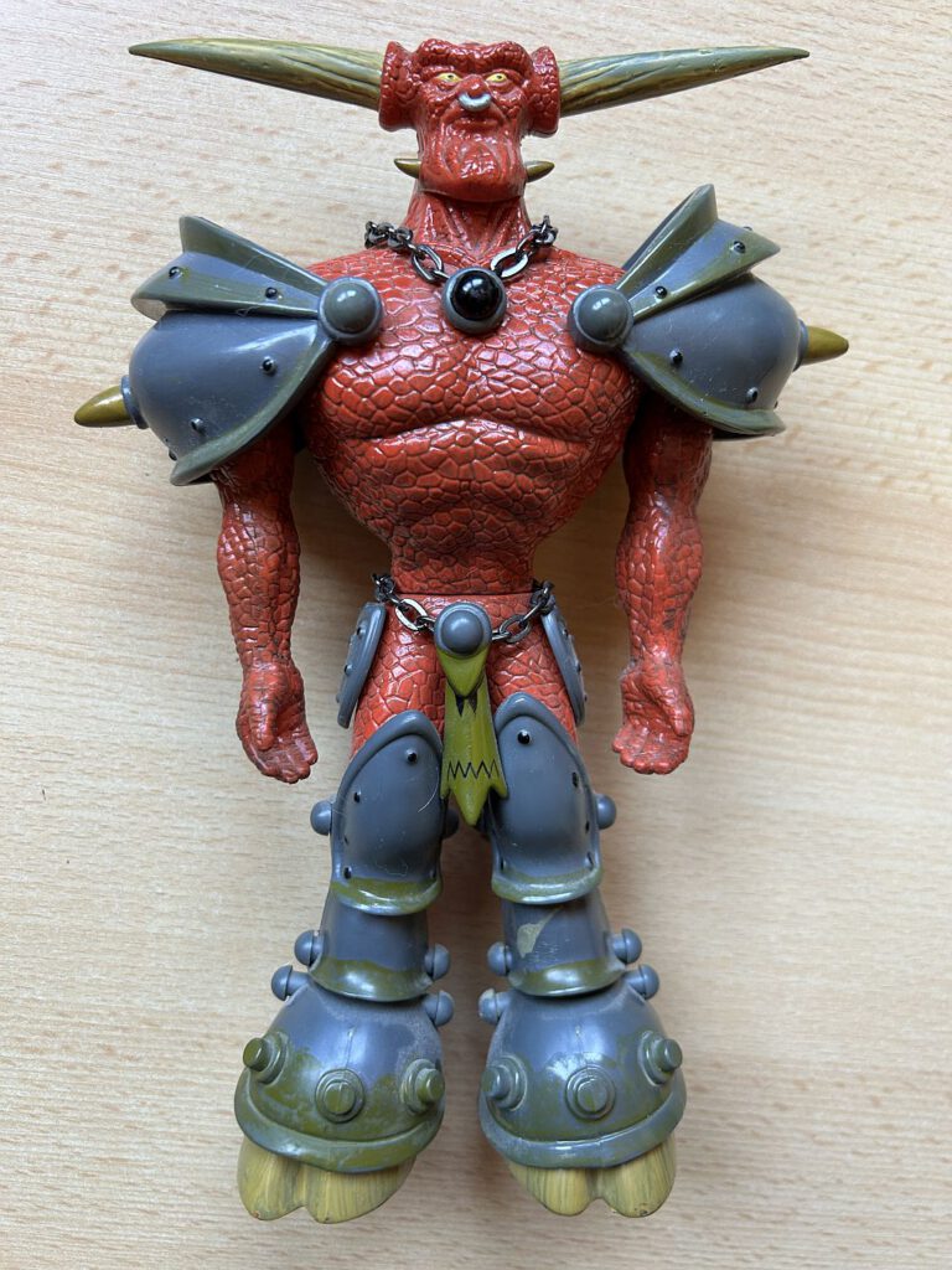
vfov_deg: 67.3
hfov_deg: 53.1
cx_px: 476
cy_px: 635
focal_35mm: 26
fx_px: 953
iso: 100
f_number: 1.5
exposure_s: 1/50
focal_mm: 5.7
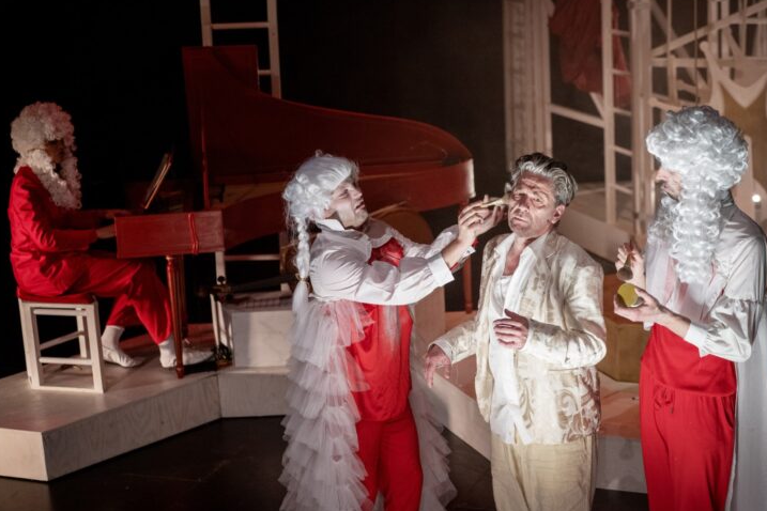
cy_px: 243
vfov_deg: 18.2
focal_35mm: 75
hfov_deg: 27.0
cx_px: 399
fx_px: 1598
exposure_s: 1/320
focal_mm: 70
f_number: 2.8
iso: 2500
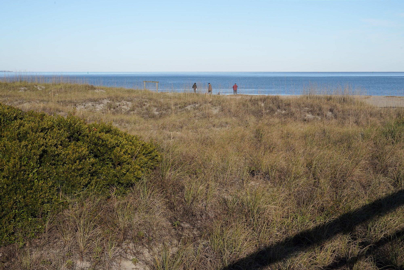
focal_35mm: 60
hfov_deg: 33.4
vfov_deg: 22.6
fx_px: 673
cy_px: 135
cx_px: 202
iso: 100
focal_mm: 60
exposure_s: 1/100
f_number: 16
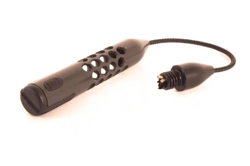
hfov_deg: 26.0
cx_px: 125
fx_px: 541
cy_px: 83
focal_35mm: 78
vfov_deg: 17.5
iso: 250
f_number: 25
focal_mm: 52
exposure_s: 1/3
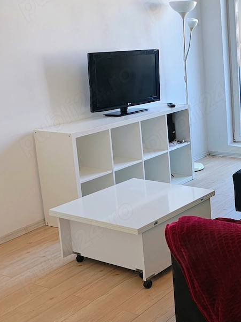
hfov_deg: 26.4
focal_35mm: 51
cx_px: 263
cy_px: 139
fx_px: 474
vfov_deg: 37.4
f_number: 1.6
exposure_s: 1/100
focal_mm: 6.57
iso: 422
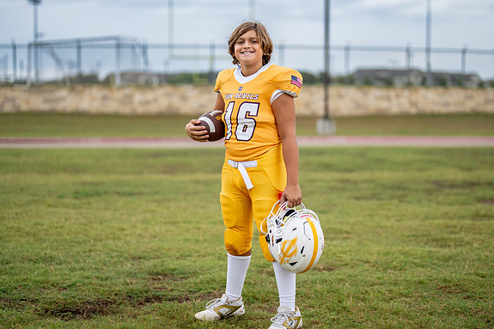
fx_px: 850
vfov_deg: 21.9
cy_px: 153
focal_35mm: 62
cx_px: 262
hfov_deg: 32.4
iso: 320
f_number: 1.2
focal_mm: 50
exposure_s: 1/1600
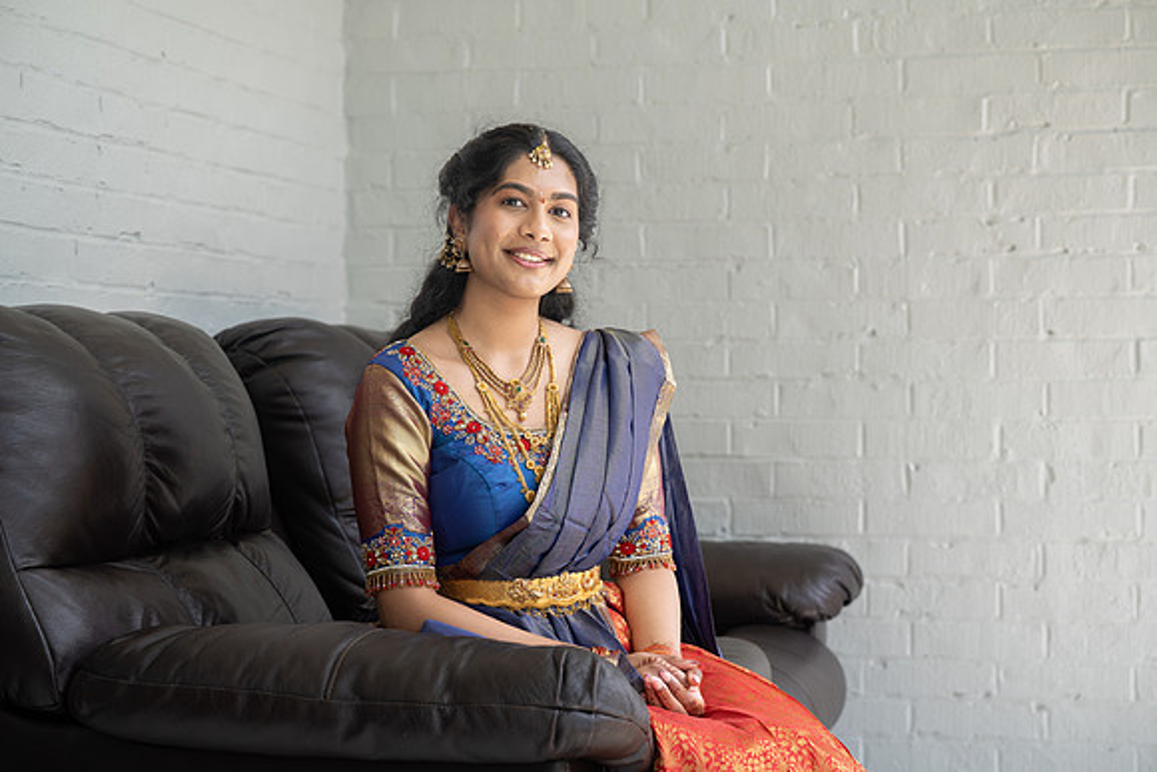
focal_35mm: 70
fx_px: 2255
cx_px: 578
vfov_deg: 19.4
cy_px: 386
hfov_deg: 28.8
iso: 320
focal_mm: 70
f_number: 4
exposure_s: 1/250
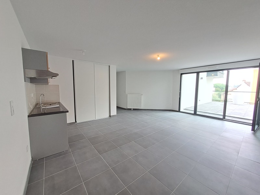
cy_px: 98
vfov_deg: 89.9
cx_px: 130
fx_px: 98
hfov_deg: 106.2
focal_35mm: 13
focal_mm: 1.42
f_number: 2.2
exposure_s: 1/50
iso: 80
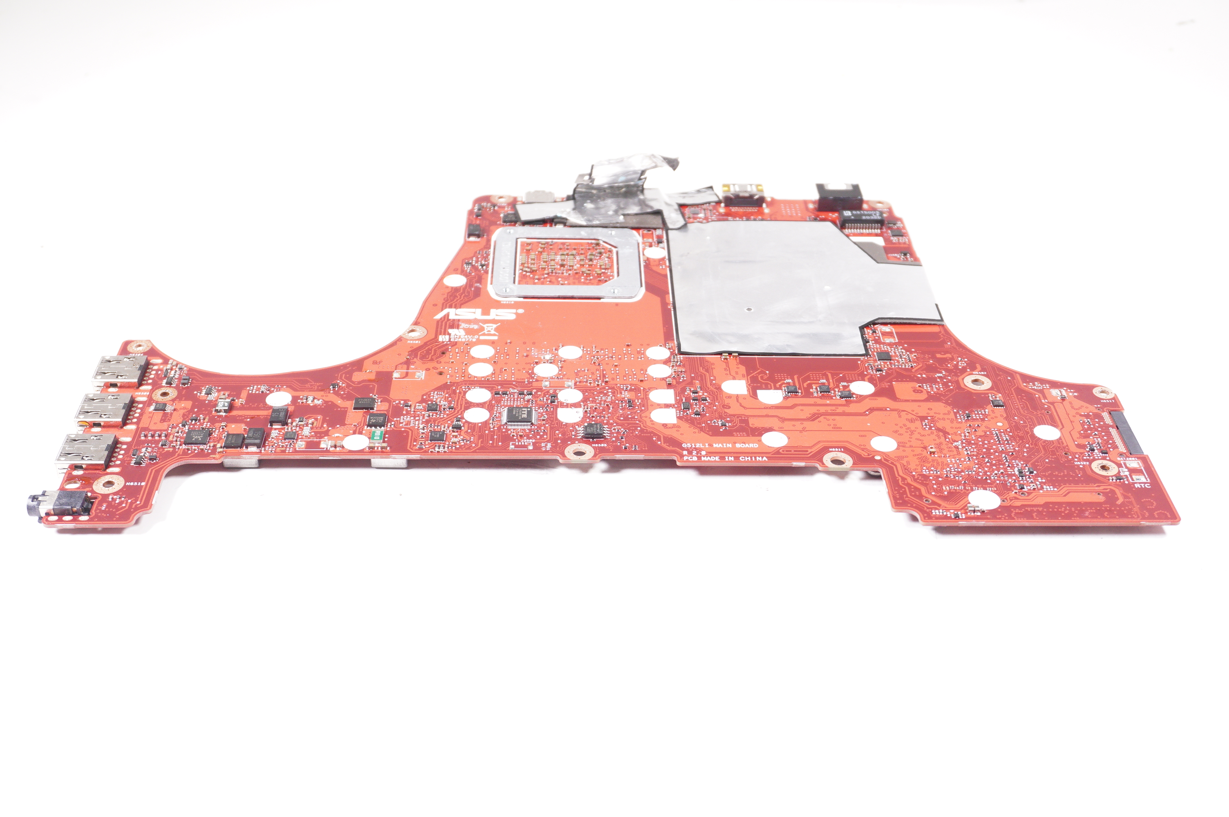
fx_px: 1484
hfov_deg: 45.0
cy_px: 408
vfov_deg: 30.8
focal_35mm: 44
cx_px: 614
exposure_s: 1/160
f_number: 6.3
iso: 1000
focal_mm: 29
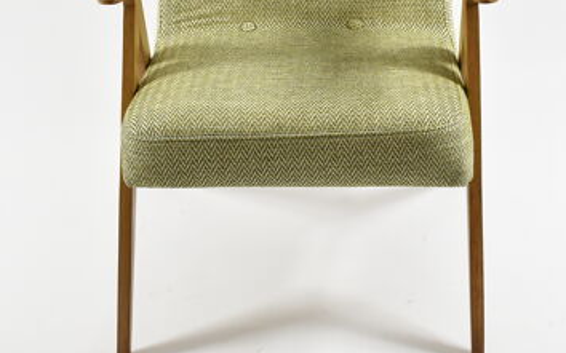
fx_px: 1280
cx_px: 299
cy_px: 76
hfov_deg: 24.9
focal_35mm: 83
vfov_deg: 15.6
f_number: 5.6
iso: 720
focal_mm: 32
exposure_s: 1/125
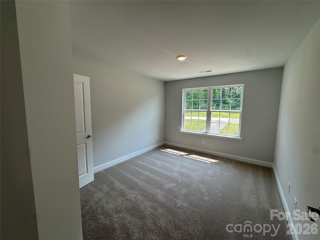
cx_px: 160
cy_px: 120
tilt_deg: -5.7
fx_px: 129
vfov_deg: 85.7
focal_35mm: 14
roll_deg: -0.8
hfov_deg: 102.1
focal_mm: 2.22
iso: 40
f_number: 2.2
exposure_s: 1/158
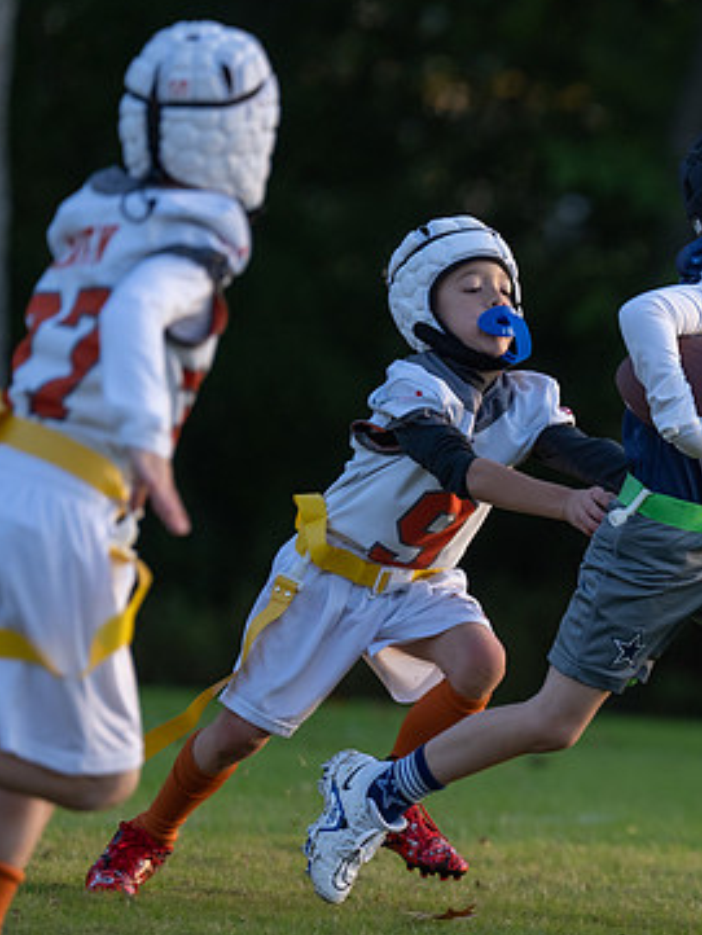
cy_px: 571
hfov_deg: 3.2
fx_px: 12674
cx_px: 786
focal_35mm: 469
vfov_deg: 4.2
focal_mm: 200
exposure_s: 1/1000
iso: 400
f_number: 2.8
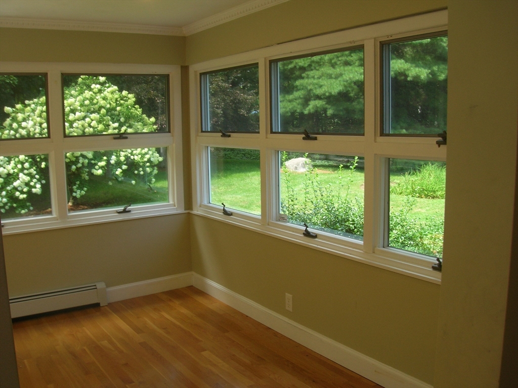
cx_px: 259
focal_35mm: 34
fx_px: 509
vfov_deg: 41.8
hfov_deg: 54.0
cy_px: 194
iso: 50
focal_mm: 5.7
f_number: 4.9
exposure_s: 1/34
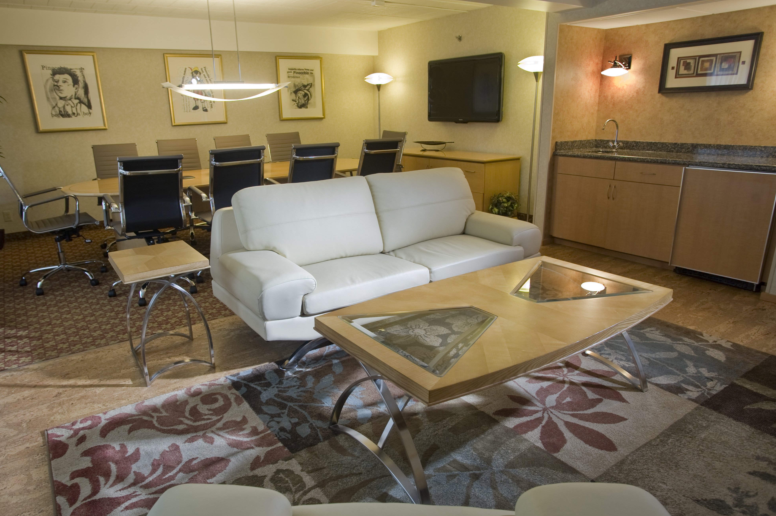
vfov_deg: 51.2
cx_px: 366
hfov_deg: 71.5
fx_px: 538
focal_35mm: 25
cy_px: 269
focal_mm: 23
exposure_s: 1/20
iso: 400
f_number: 5.6
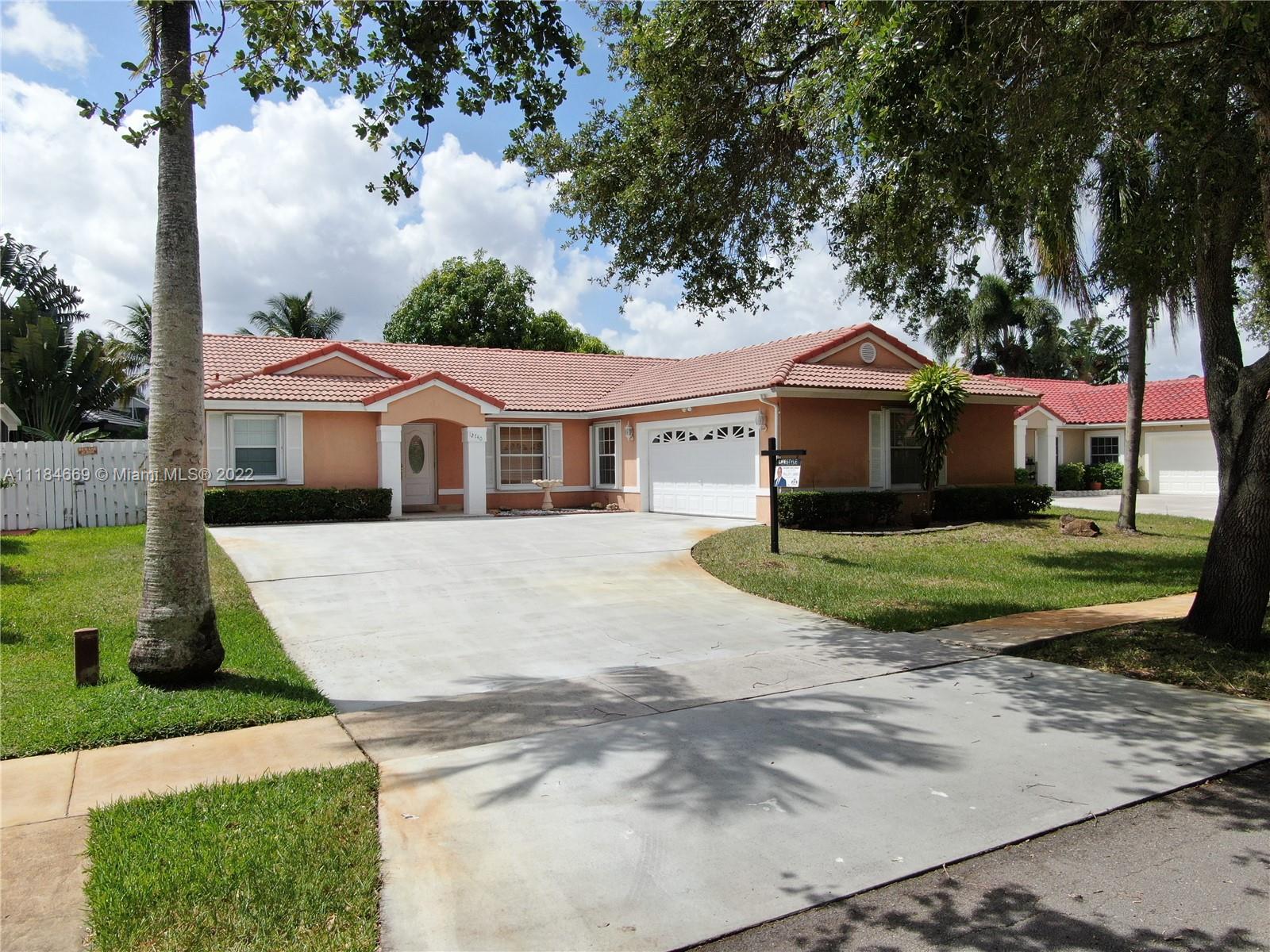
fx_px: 881
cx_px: 635
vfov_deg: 56.8
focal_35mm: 24
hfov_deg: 71.6
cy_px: 476
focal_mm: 4.39
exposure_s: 1/2000
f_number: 2.8
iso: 110
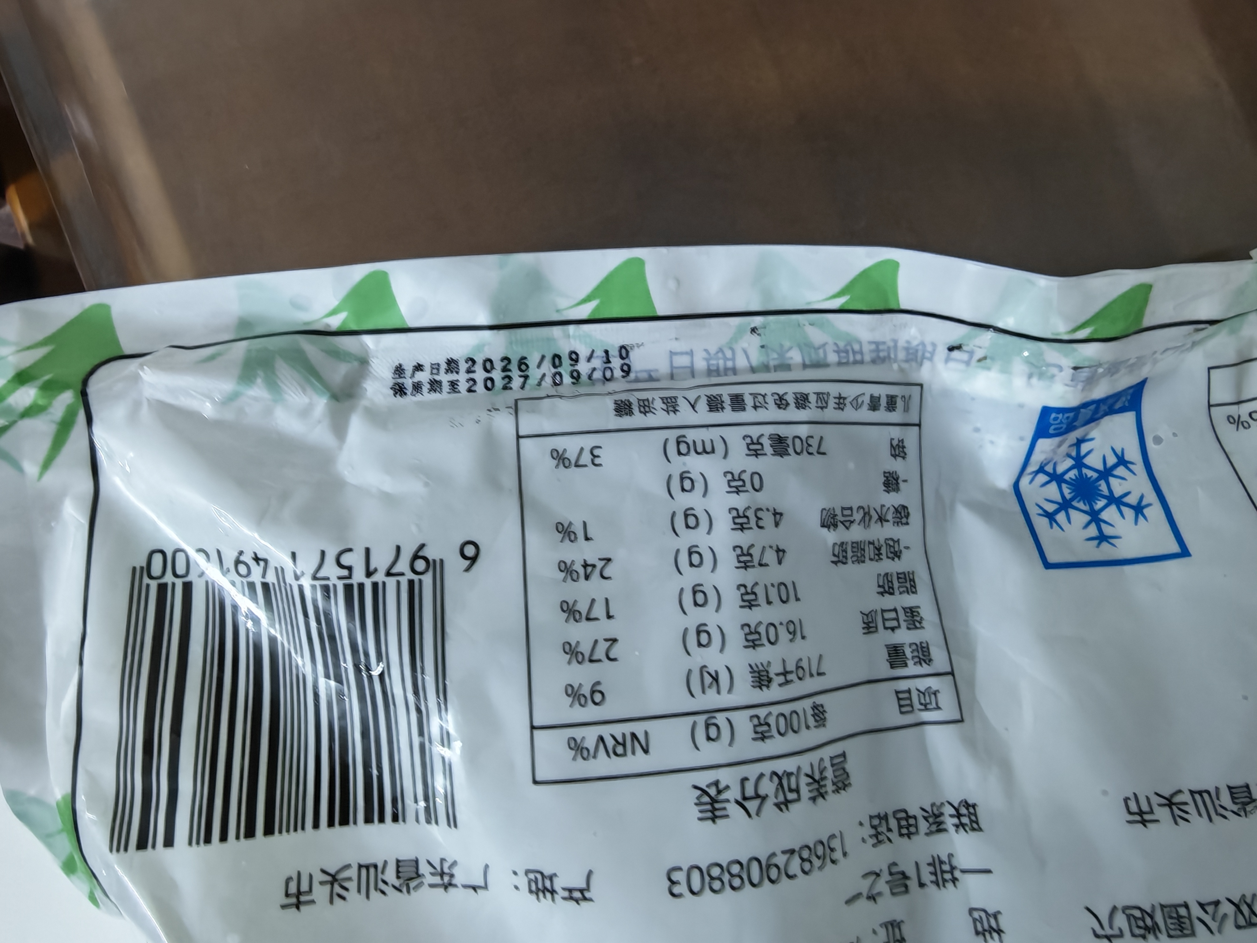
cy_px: 472
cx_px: 628
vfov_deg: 58.9
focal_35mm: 23
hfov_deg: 73.9
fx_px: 835
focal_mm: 1.82
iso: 500
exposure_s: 1/13
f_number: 2
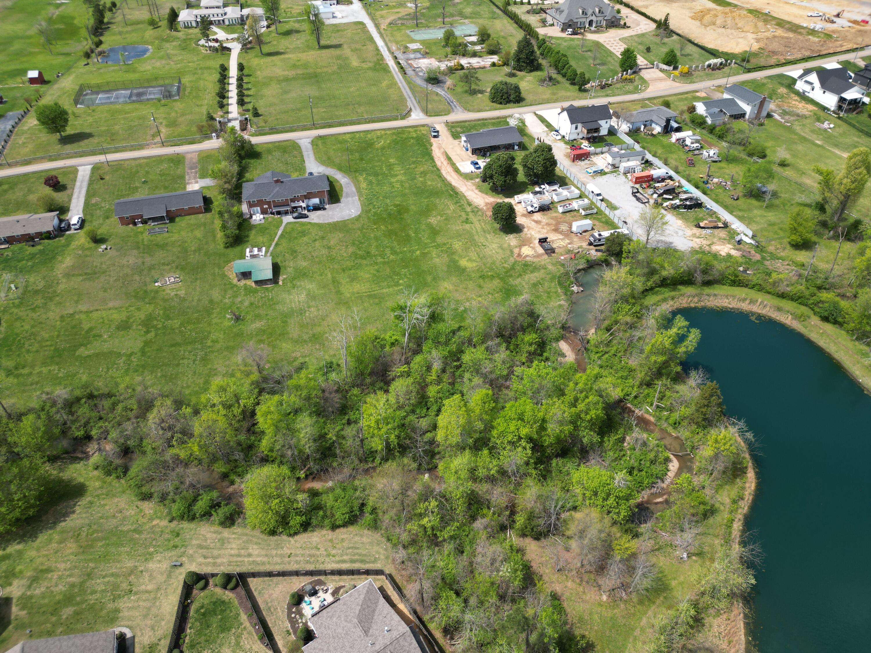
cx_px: 436
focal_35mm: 24
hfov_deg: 71.6
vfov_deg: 56.8
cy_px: 326
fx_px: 604
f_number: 1.7
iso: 100
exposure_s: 1/1600
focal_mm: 6.72
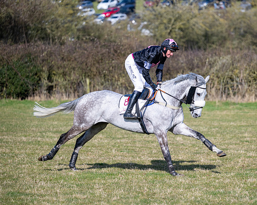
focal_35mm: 179
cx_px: 146
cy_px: 117
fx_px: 1364
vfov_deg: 8.6
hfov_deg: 10.8
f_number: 2.8
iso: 200
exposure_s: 1/4000
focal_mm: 140
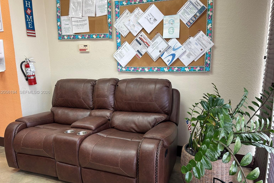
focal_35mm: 28
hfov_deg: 65.5
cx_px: 137
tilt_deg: -10.4
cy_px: 92
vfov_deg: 46.4
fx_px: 213
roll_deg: +1.1
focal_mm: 5.7
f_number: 1.5
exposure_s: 1/120
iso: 80
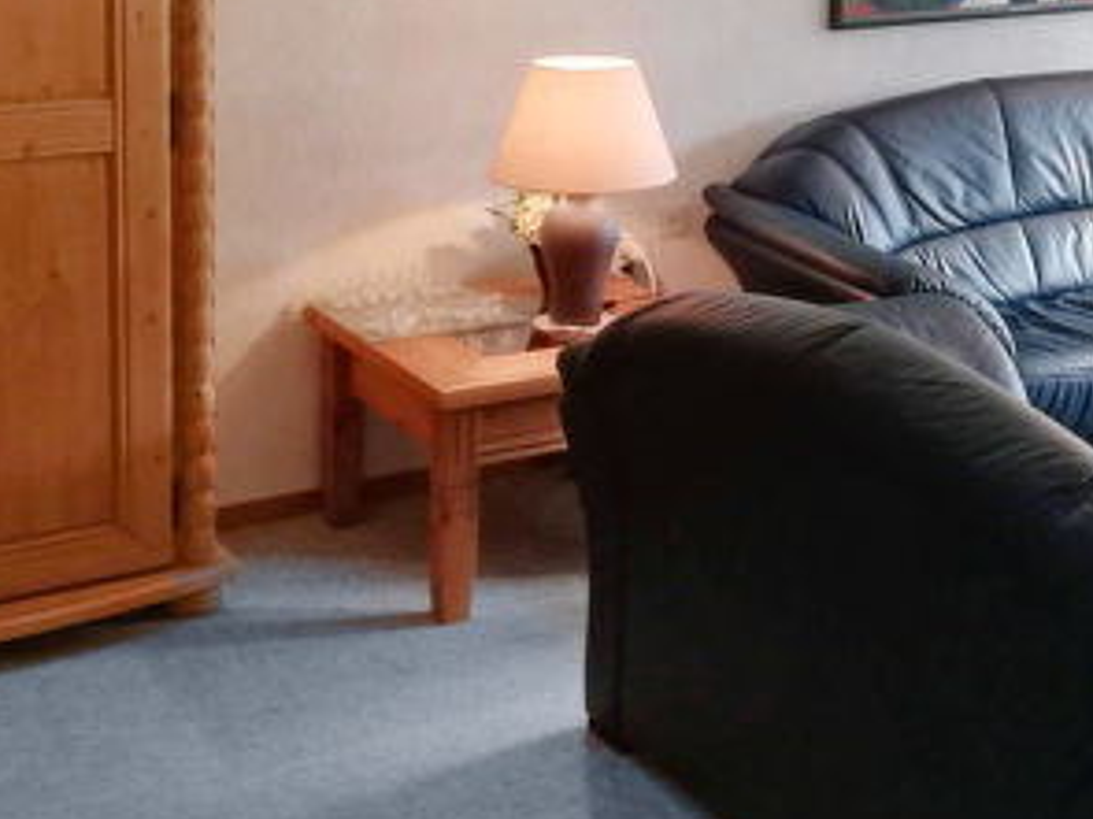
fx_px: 2178
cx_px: 965
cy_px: 52
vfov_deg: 20.8
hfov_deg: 27.3
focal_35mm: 69
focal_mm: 3.81
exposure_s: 1/50
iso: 100
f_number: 2.2
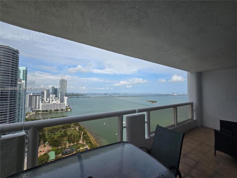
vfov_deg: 89.9
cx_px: 118
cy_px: 89
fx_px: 89
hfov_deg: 106.2
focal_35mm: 13
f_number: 2.2
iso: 50
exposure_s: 1/2210
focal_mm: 2.2
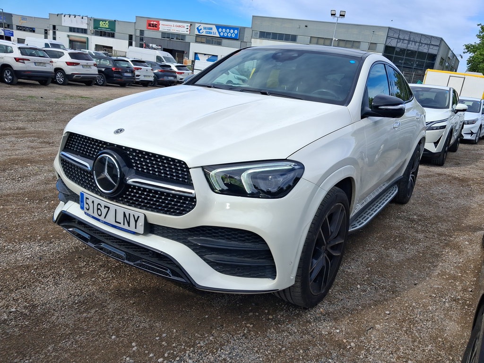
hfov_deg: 65.3
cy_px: 182
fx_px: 378
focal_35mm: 27
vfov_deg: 51.4
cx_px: 242
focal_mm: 4
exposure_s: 1/512
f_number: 1.8
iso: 20
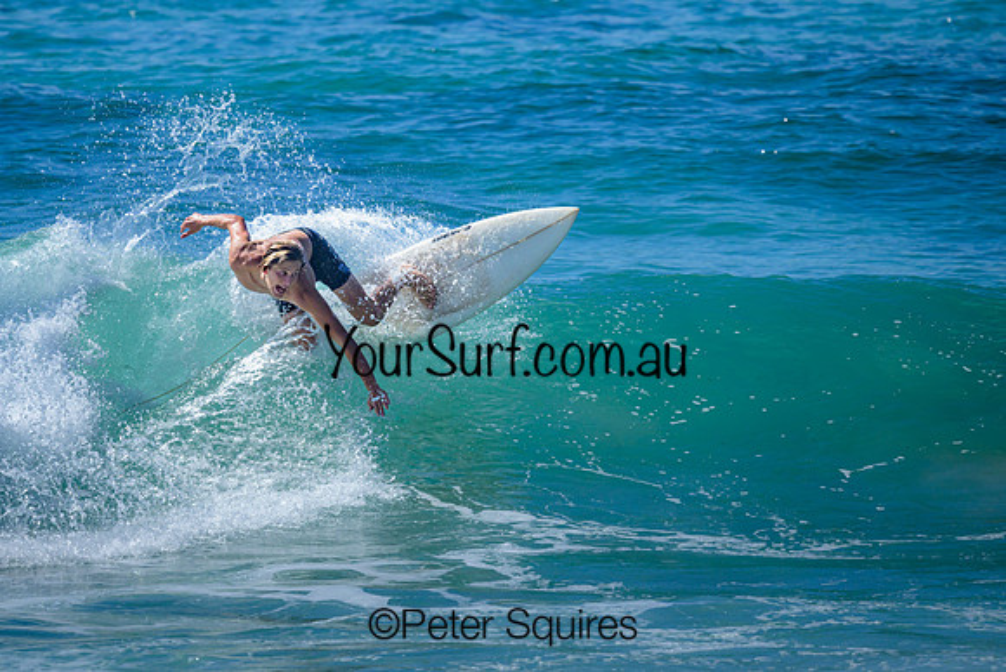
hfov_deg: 1.9
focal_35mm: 1101
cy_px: 210
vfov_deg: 1.2
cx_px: 361
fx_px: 30769
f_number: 6.3
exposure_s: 1/3200
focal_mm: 800
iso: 320
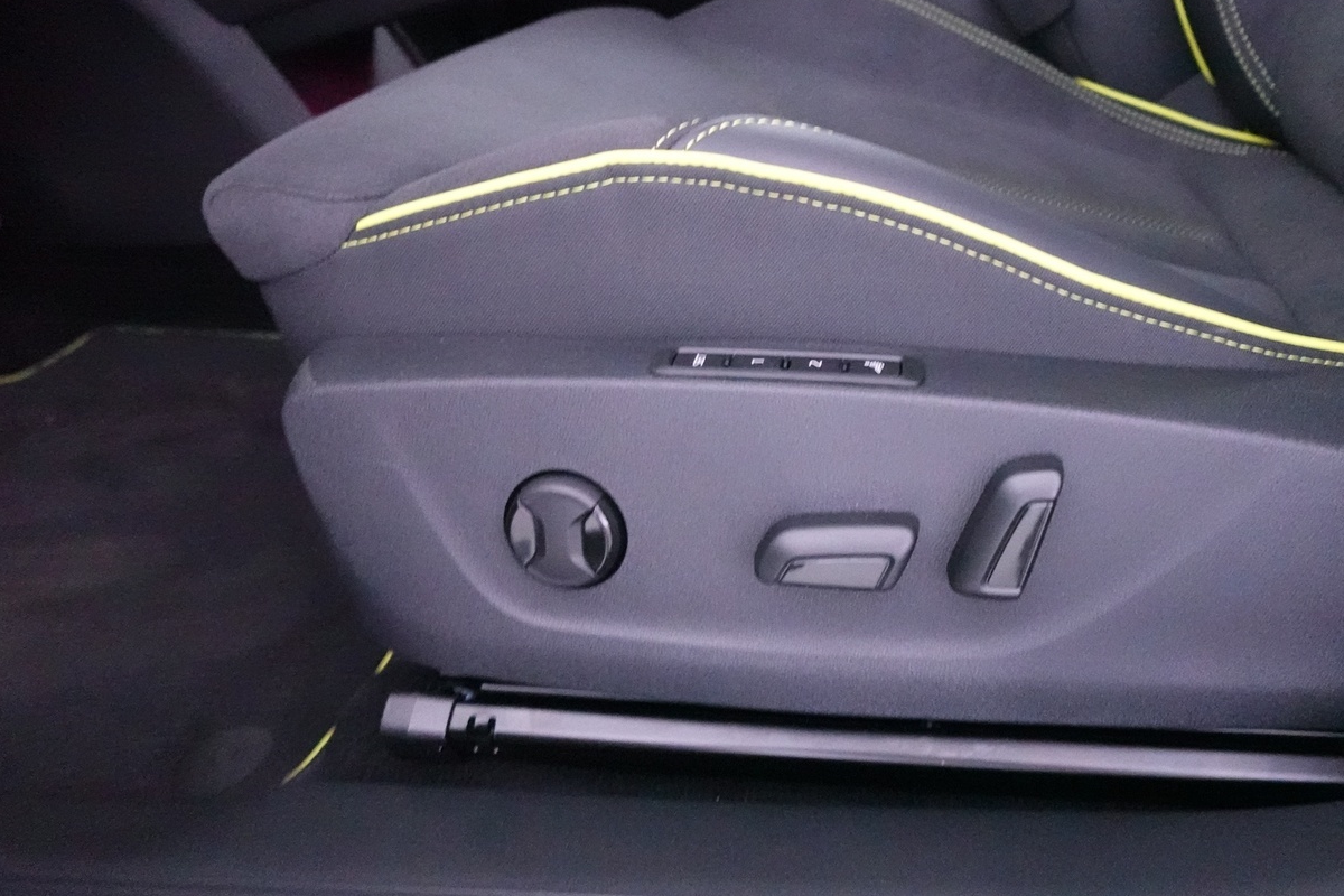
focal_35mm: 27
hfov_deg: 66.8
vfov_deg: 47.7
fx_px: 1008
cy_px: 375
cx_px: 795
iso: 6400
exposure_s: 1/60
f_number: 2
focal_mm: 7.6
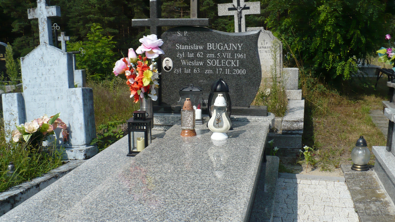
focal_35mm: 41
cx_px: 197
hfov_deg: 49.4
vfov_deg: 28.9
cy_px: 142
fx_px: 429
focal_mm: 6.1
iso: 100
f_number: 8
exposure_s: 1/250
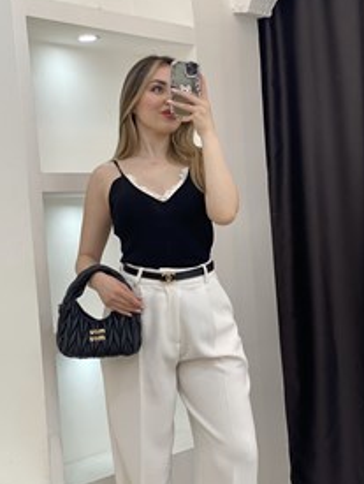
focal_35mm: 78
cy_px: 351
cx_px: 153
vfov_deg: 24.8
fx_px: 1091
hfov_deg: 18.9
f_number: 2
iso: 50
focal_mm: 6
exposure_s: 1/100
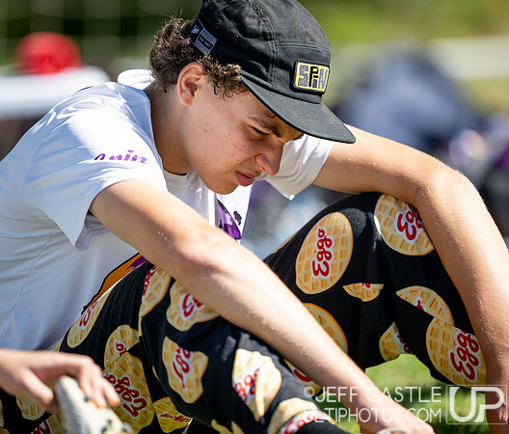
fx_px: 7237
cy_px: 217
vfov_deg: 3.4
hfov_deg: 4.0
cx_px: 277
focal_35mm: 468
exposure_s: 1/2000
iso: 250
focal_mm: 400
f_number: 2.8
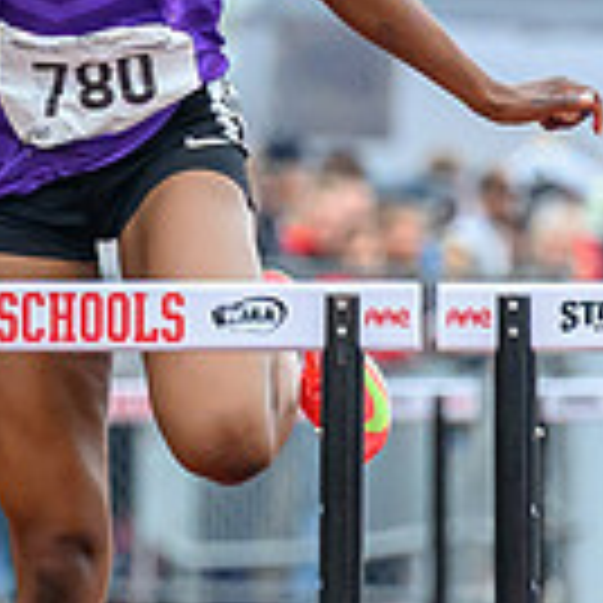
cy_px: 338
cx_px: 122
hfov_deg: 1.1
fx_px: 30981
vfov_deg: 1.1
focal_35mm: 1572
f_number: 4.5
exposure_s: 1/1600
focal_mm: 200
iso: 1400
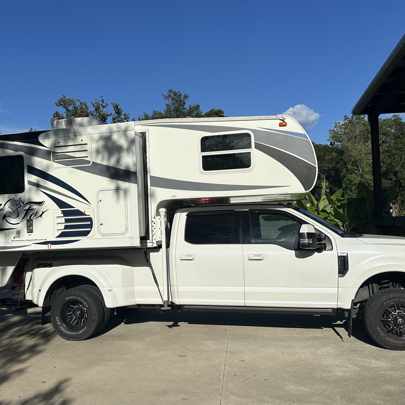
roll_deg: +0.0
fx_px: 437
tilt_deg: +5.0
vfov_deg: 49.7
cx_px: 169
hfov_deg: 49.5
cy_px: 199
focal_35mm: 33
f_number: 1.78
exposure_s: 1/10753
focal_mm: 6.86
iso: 80
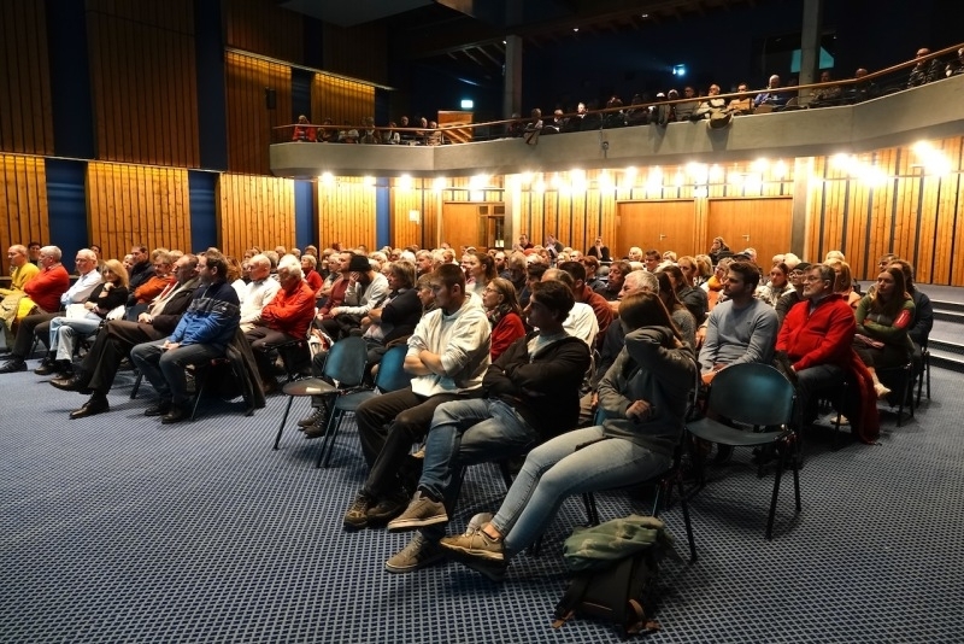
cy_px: 322
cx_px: 482
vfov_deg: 53.2
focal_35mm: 24
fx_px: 643
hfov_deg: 73.7
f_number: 2.5
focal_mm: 8.93
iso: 800
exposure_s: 1/20
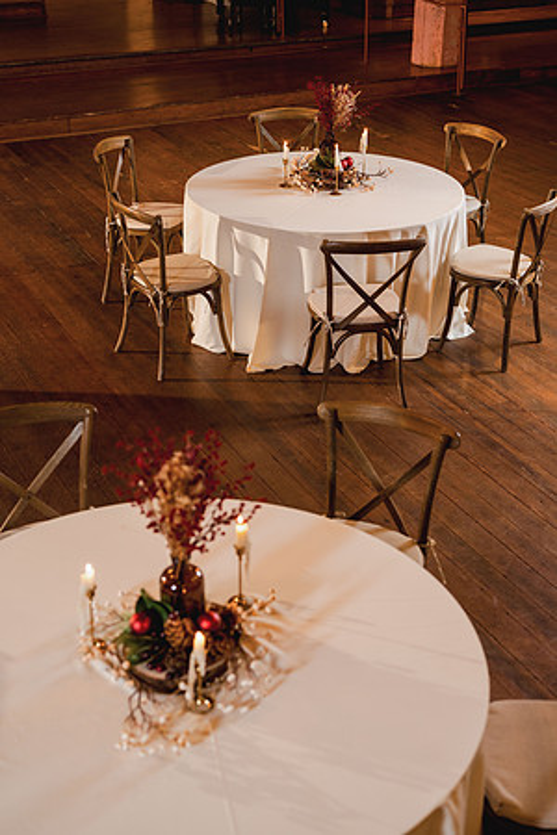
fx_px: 1160
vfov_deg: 39.6
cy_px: 418
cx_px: 278
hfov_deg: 27.0
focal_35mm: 50
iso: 400
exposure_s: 1/50
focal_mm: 50
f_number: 2.8
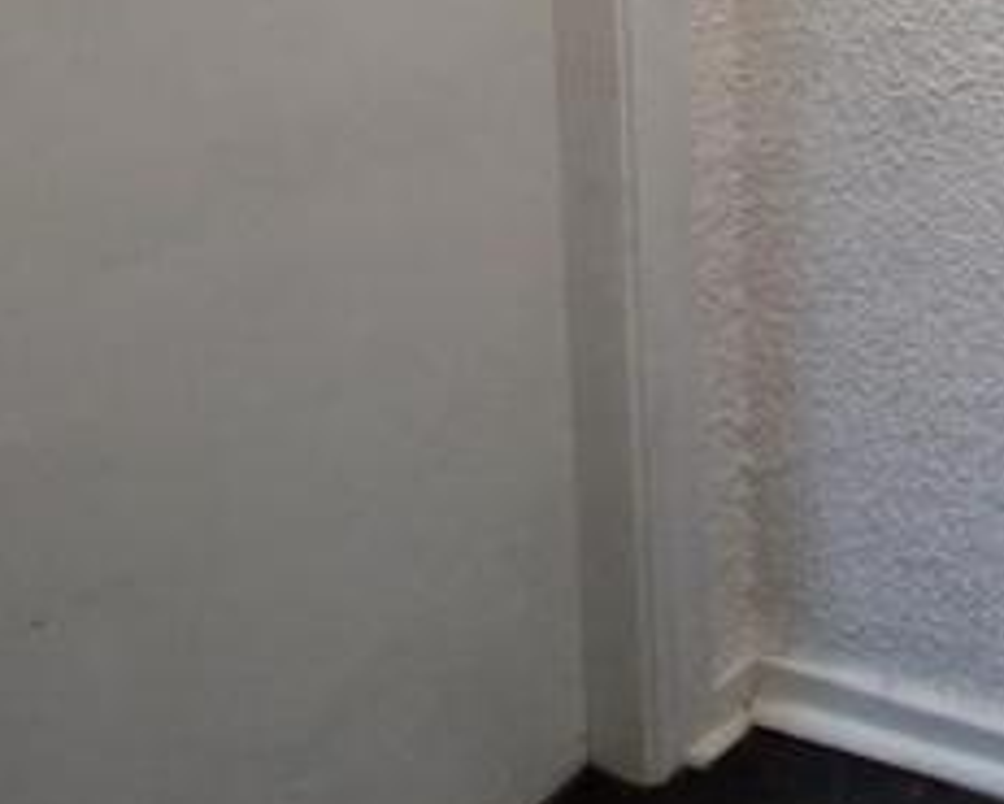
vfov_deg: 27.8
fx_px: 1308
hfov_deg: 29.0
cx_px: 1456
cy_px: -265
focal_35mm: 44
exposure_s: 1/33
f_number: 2.2
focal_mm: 1.74
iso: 320
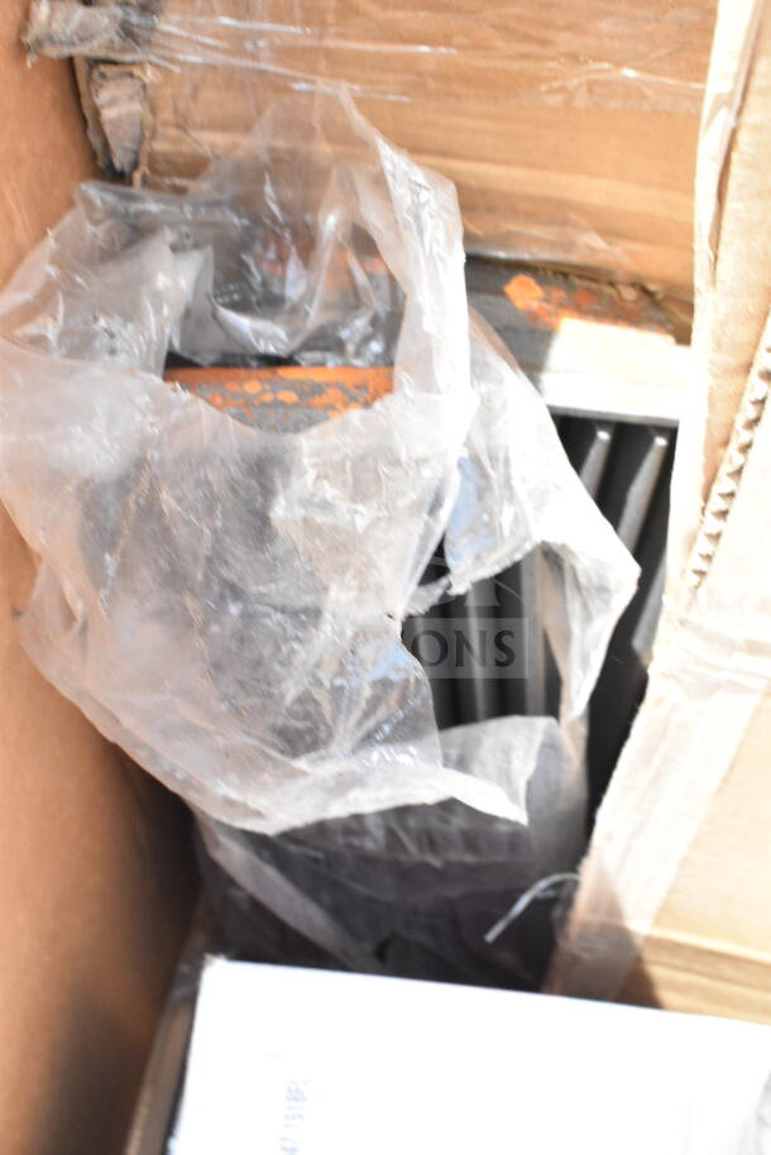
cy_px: 578
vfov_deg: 46.4
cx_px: 386
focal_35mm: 42
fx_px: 1348
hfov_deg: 31.9
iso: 1600
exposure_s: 1/250
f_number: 8
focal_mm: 28
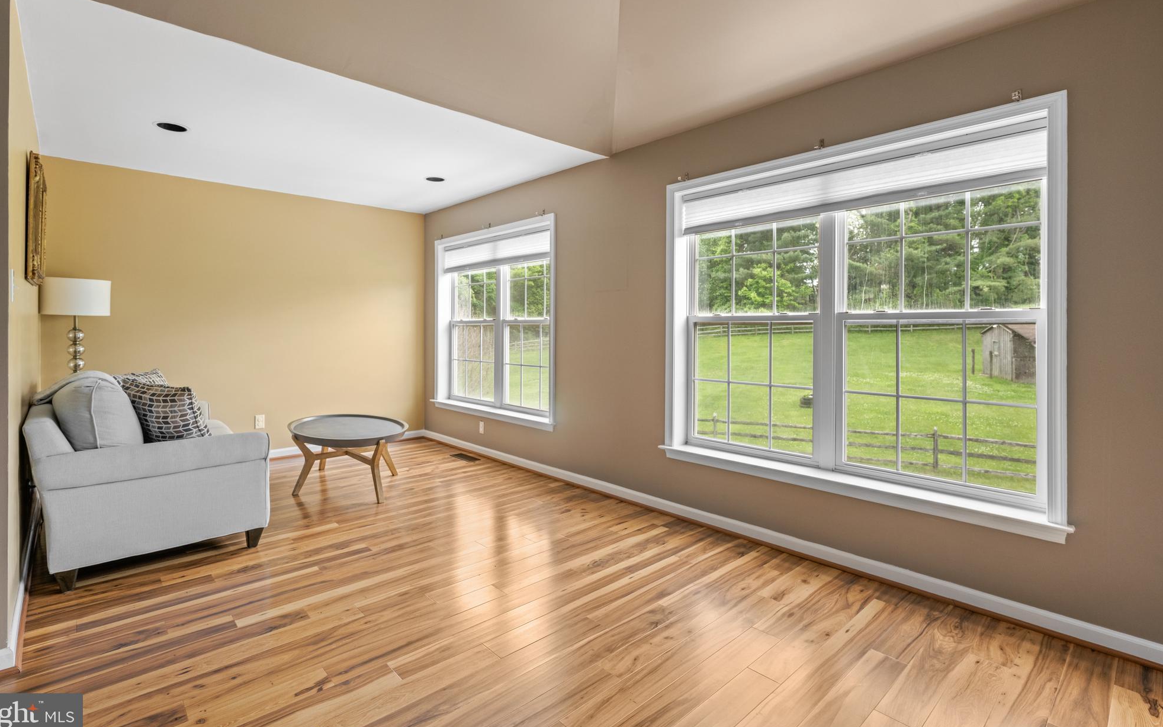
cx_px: 558
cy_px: 332
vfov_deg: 67.9
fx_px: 539
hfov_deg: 94.3
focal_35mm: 17
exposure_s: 1/30
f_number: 6.3
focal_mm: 16
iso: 320
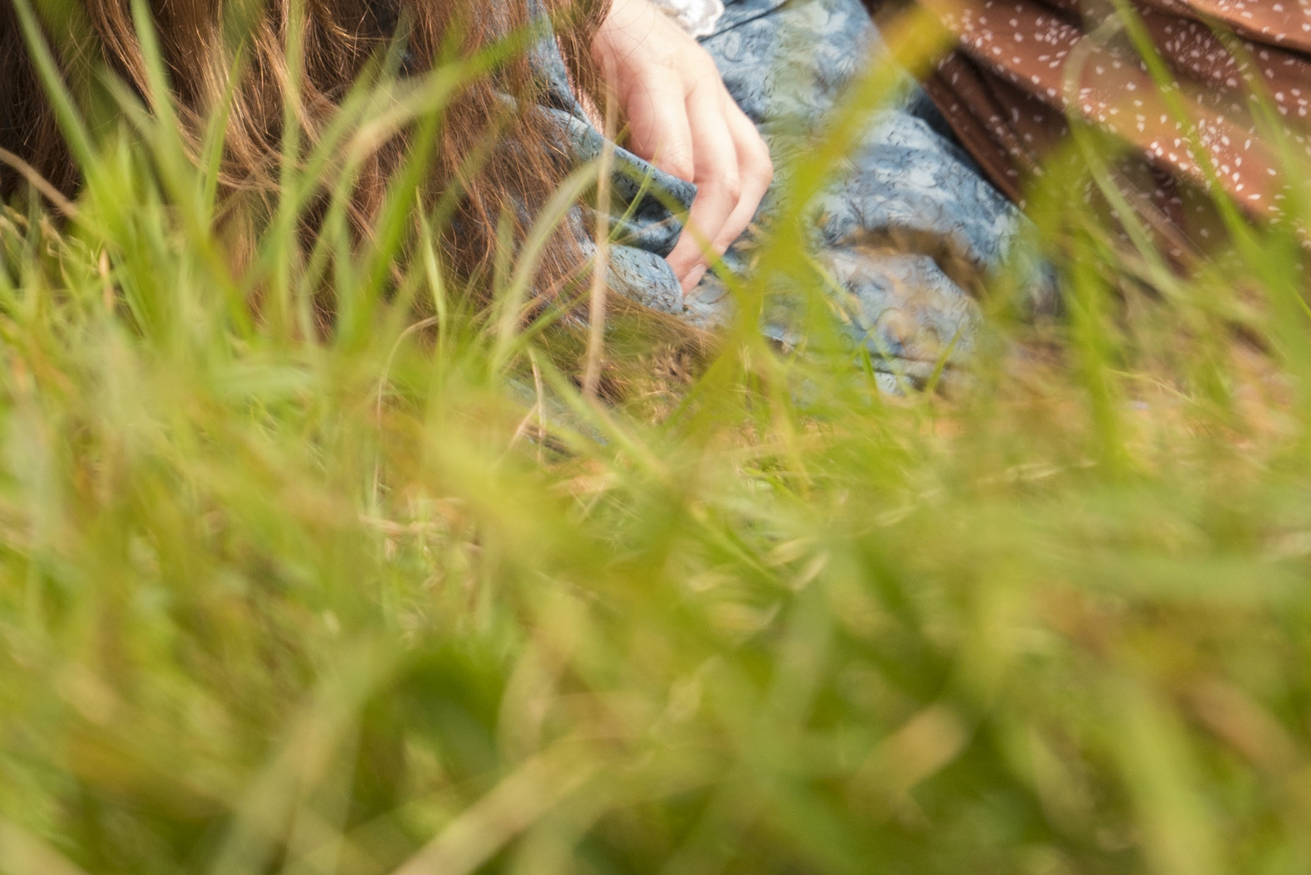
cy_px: -662
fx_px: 9105
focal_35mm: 250
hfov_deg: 8.2
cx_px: -188
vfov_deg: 5.4
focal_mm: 68
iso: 400
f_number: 6.3
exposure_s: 1/250
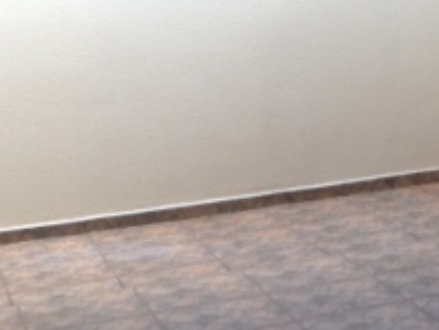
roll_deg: +1.6
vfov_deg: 13.1
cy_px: -73
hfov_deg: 16.7
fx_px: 1395
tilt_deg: -1.4
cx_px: 605
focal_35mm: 110
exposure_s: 1/60
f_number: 2.4
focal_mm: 4.28
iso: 50
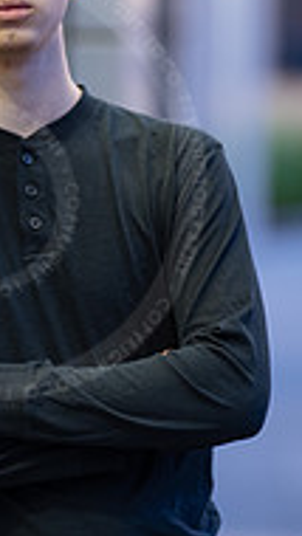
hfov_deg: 5.7
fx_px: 3001
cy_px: 279
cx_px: 11
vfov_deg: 10.2
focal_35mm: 211
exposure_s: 1/200
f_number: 1.2
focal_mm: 85
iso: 1000
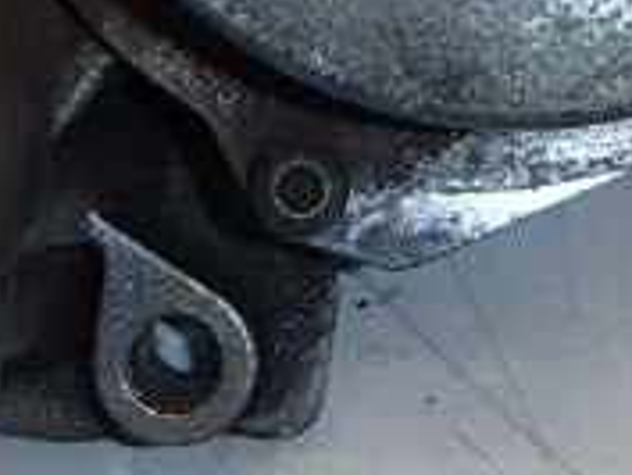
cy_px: -96
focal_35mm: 112
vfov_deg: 12.9
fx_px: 2046
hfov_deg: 17.6
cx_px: 304
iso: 250
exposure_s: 1/160
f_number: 4.7
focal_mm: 5.6
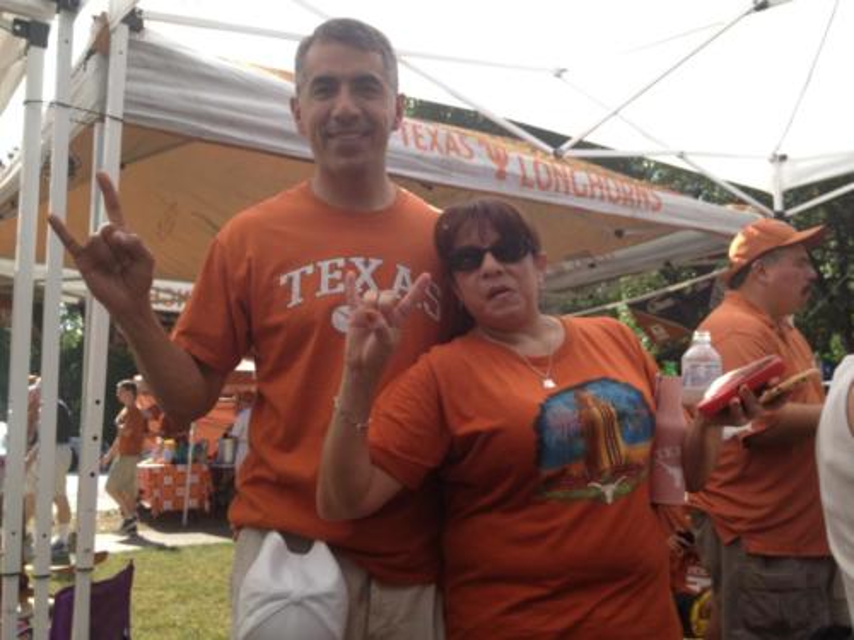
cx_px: 427
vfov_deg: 40.7
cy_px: 320
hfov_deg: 52.6
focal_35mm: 35
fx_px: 863
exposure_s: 1/613
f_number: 2.4
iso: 64
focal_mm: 4.28
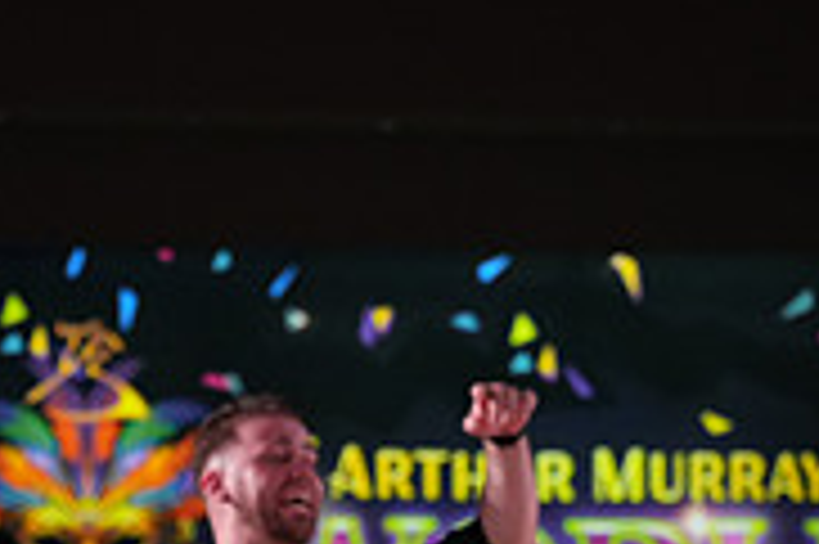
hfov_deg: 6.8
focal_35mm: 303
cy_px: 807
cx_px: 112
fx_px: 6887
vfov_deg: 4.5
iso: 2000
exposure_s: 1/400
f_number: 4
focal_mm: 95
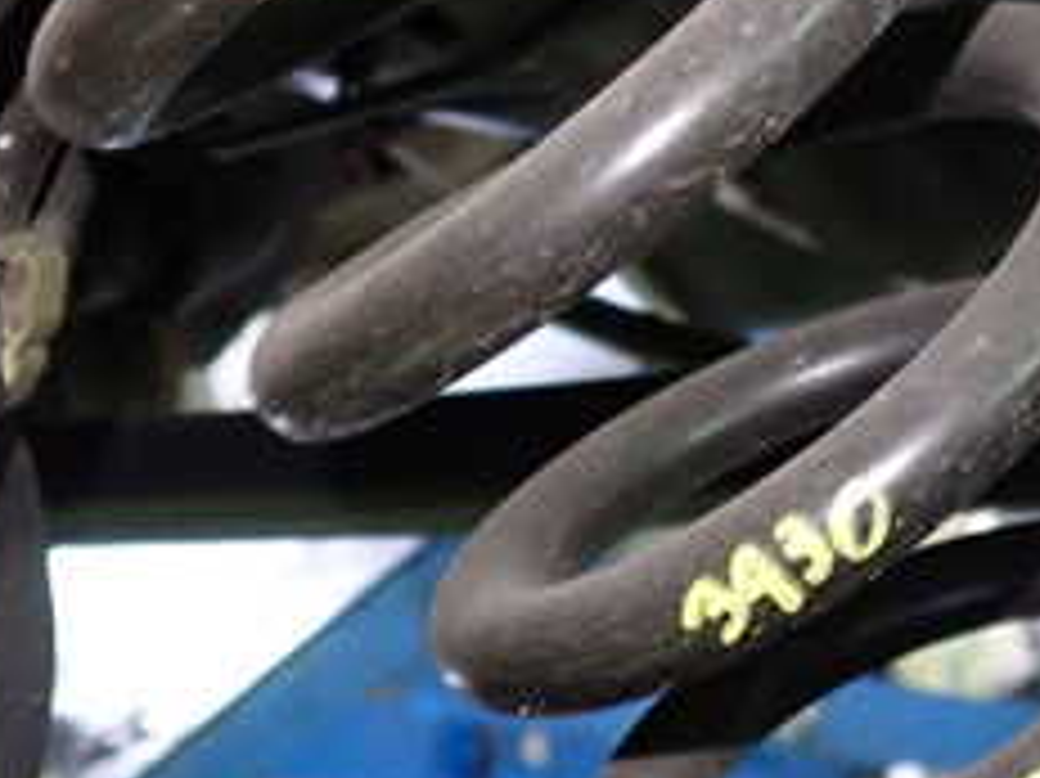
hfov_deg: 25.0
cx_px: 635
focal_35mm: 78
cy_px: 369
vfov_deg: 18.9
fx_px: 2342
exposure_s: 1/15
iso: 800
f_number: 2.3
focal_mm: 5.4
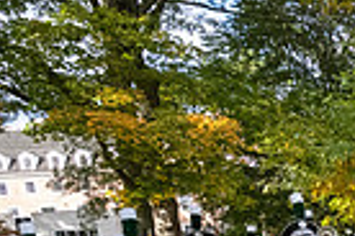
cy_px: 276
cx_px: 635
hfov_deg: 21.8
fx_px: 582
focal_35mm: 59
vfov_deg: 21.5
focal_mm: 14
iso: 6400
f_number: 4
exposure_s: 1/8000
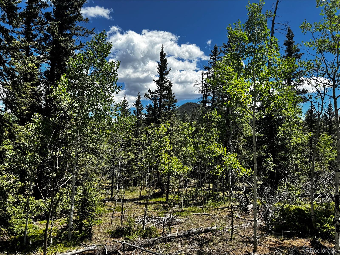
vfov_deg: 56.8
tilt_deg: +1.7
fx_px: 236
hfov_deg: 71.6
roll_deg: -0.5
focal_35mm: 24
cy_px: 128
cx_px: 170
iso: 80
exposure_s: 1/2959
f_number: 1.78
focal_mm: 6.76
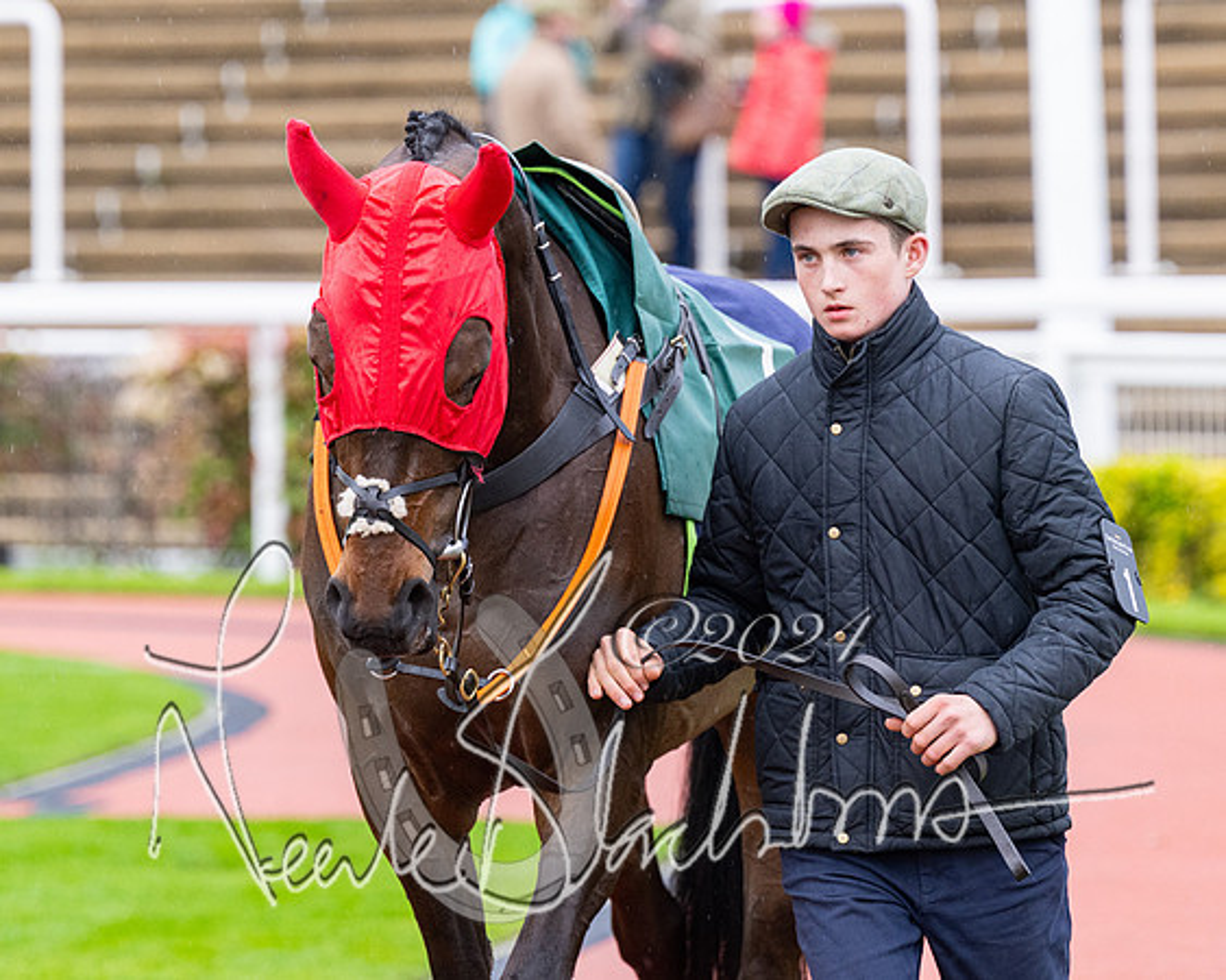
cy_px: 385
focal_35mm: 320
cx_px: 684
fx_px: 11591
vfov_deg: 4.8
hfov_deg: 6.1
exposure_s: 1/500
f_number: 5
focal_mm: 220
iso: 1000
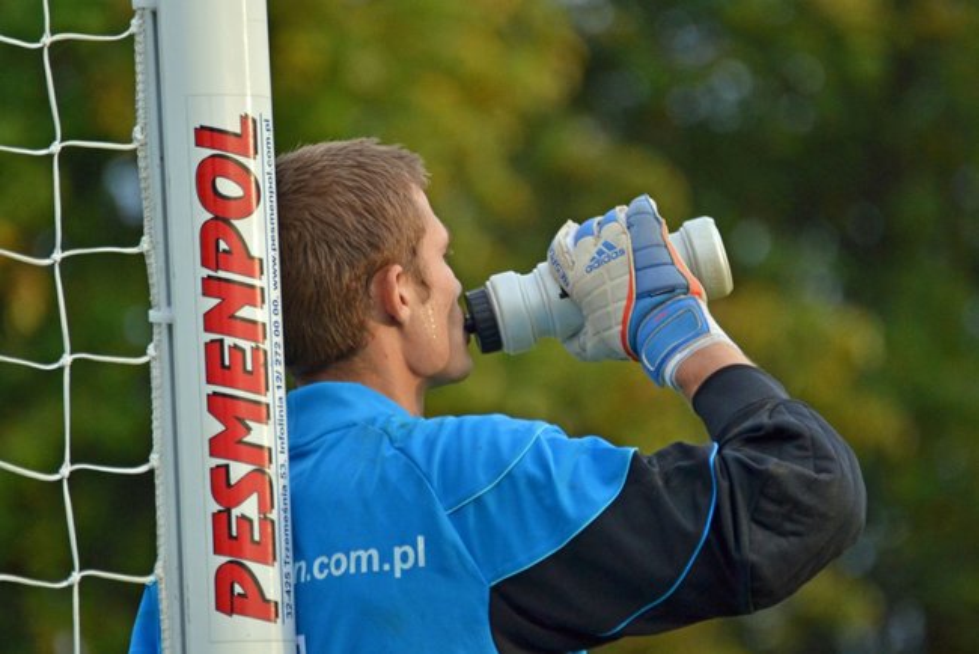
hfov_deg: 4.6
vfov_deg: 3.1
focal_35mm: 450
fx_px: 12242
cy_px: 327
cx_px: 490
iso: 800
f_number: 5.6
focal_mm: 300
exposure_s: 1/500
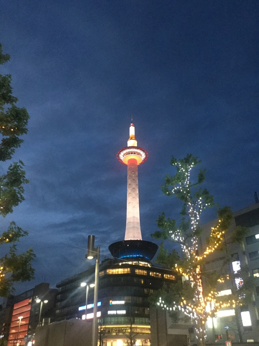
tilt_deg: +38.6
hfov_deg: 45.4
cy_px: 173
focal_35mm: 31
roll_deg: +2.1
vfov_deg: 58.4
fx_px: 309
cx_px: 130
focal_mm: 3.3
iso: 200
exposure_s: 1/20
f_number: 2.4
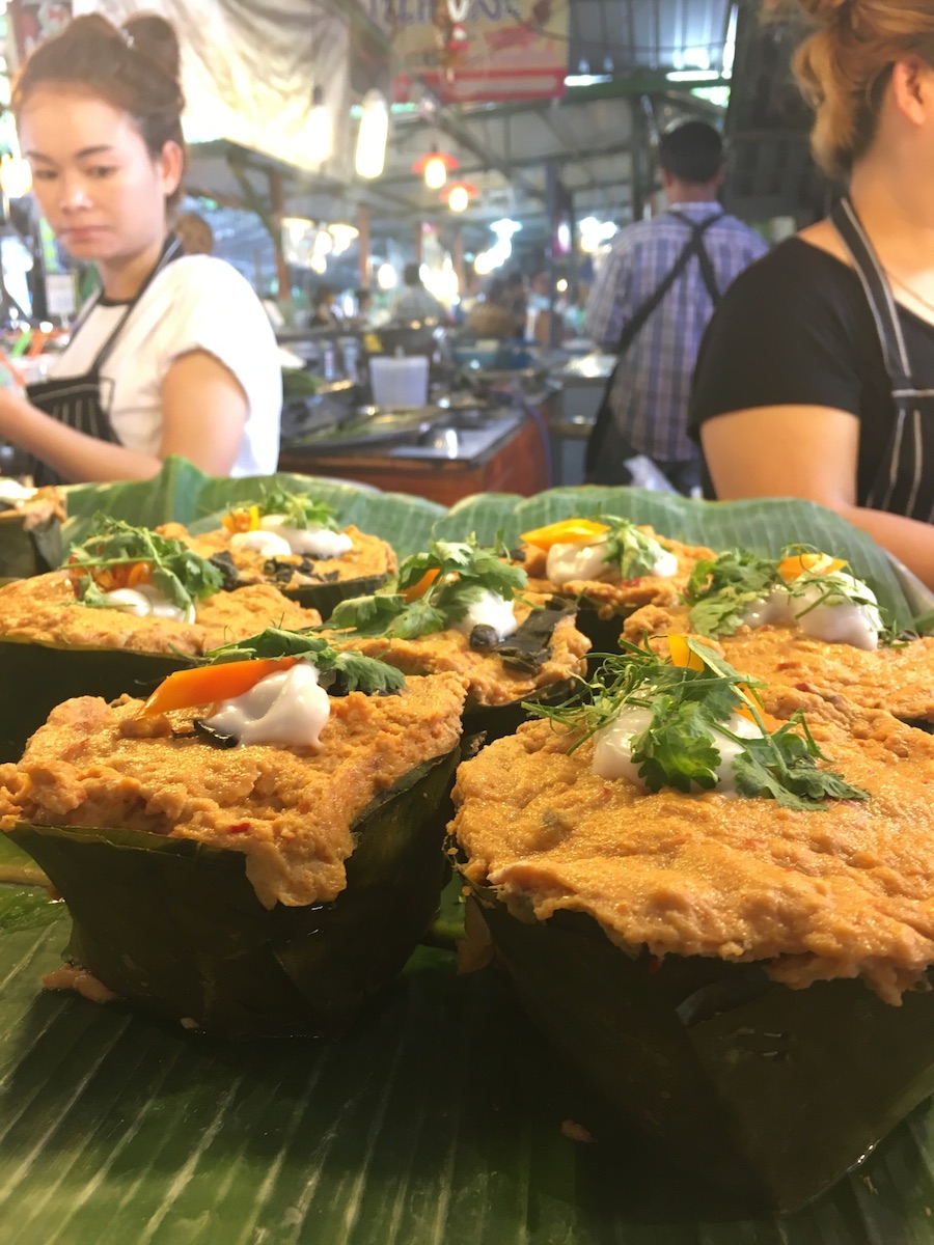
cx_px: 467
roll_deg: -0.1
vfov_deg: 61.7
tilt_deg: -15.9
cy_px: 622
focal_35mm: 29
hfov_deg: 48.2
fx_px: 1043
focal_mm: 4.15
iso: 100
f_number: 2.2
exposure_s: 1/33
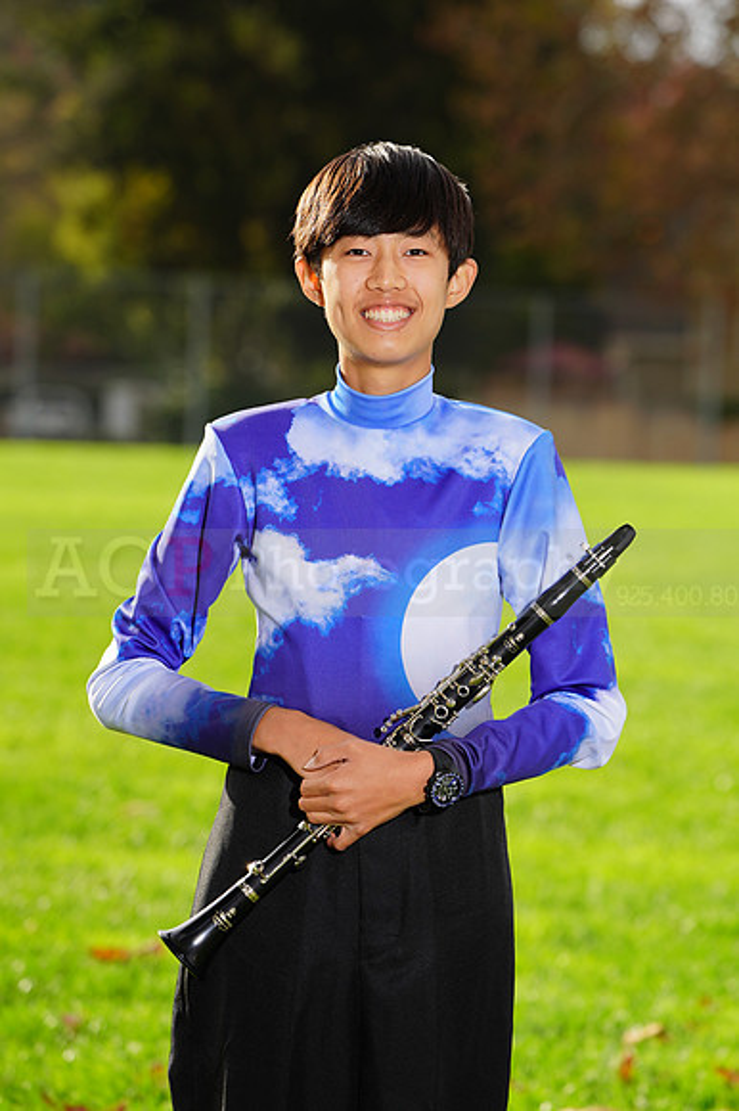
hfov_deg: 6.3
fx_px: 6720
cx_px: 370
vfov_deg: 9.4
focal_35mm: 218
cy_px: 556
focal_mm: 218
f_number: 7.1
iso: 100
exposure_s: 1/200
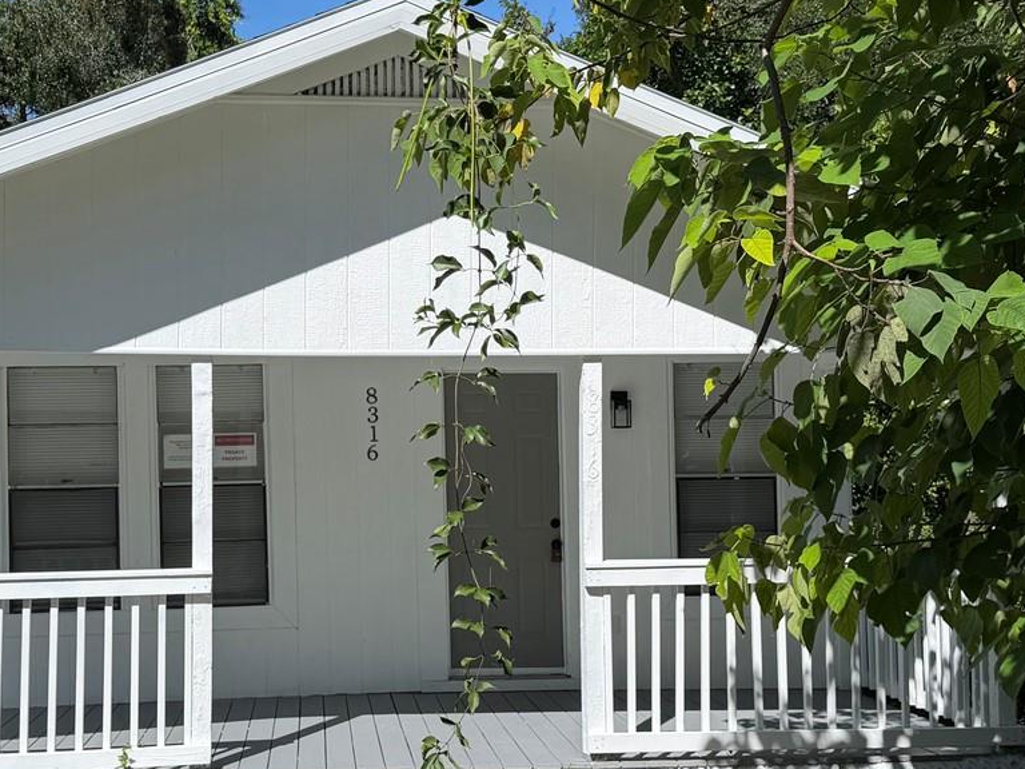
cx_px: 443
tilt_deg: +1.3
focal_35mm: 50
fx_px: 1481
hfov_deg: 38.1
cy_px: 450
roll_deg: -0.2
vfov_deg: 29.1
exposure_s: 1/6711
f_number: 1.78
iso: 80
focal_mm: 6.76
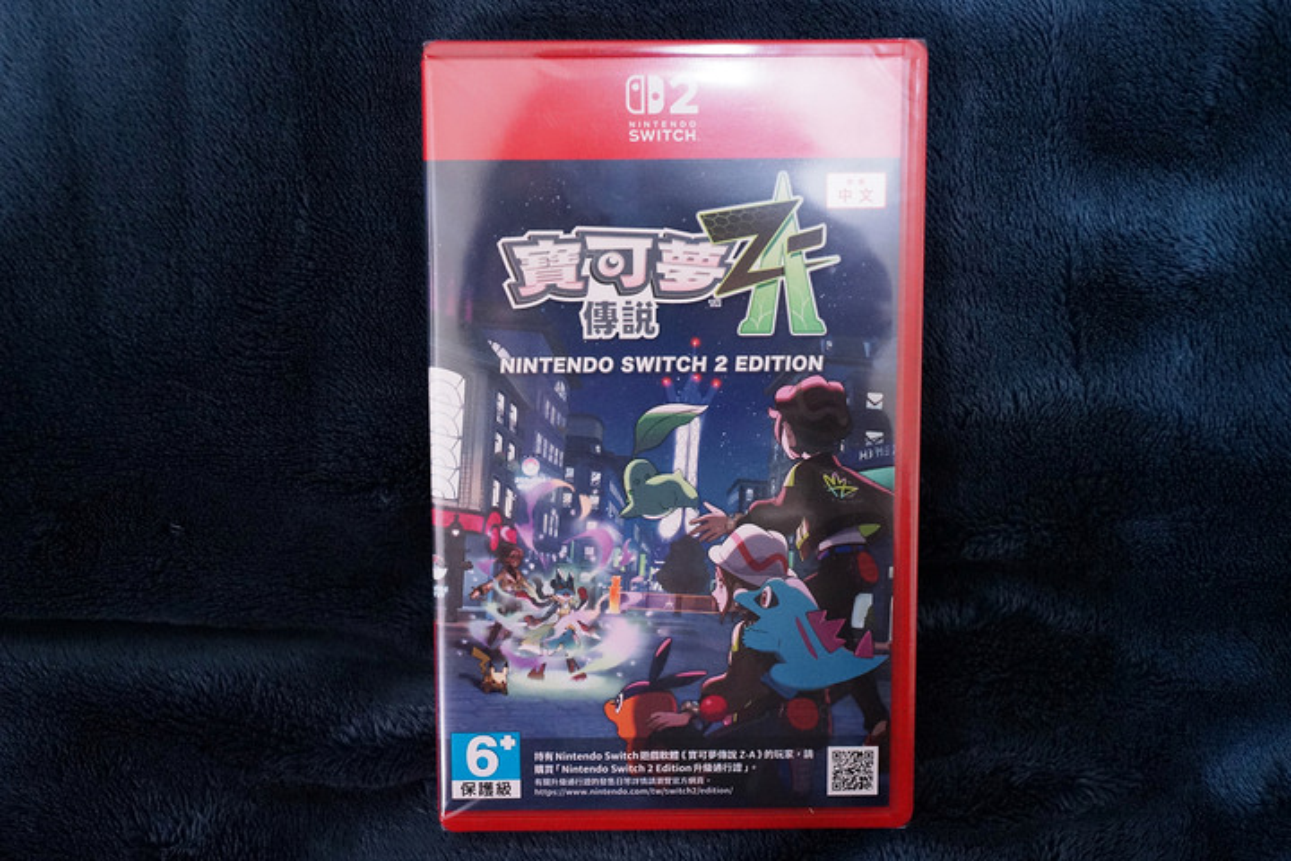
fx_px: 1255
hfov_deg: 54.4
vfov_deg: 37.9
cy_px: 430
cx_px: 646
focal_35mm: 35
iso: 6400
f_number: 5.6
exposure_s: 1/40
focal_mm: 35
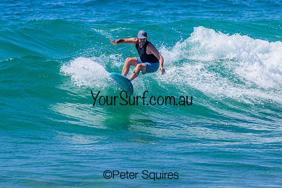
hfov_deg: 2.9
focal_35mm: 703
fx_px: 5510
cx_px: 124
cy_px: 70
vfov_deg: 2.0
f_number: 11
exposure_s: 1/2000
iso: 1000
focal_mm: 560
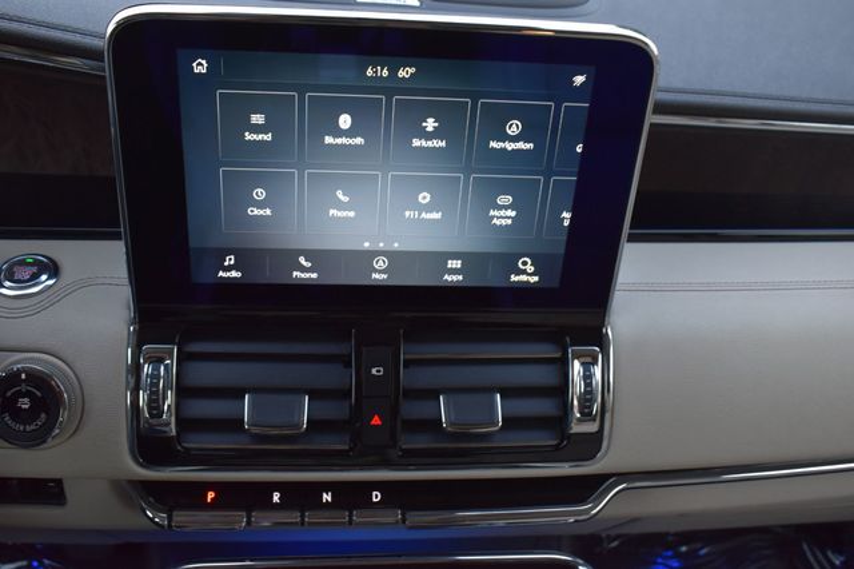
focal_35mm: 36
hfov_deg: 53.2
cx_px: 427
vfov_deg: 36.8
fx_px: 854
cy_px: 284
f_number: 6.3
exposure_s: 1/15
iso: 900
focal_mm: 24
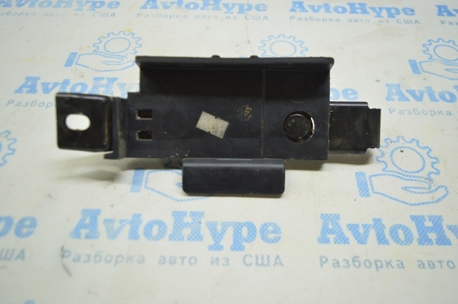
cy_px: 152
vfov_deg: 41.6
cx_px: 229
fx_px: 400
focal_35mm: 32
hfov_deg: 59.6
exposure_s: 1/40
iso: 400
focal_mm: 21
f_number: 3.8
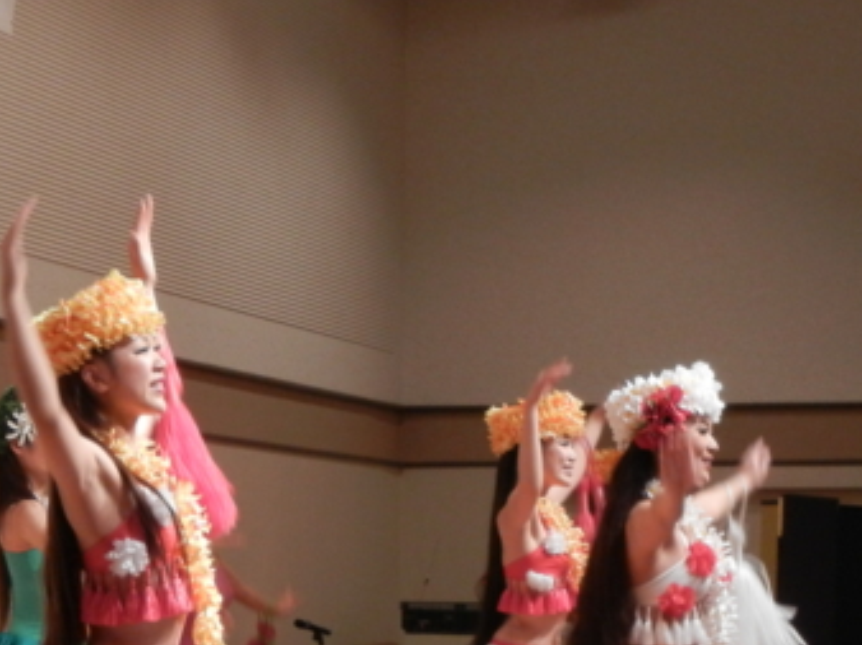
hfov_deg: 12.2
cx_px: 69
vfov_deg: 9.2
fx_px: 4006
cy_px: 612
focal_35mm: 161
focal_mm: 12.2
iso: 305
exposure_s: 1/30
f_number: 4.1
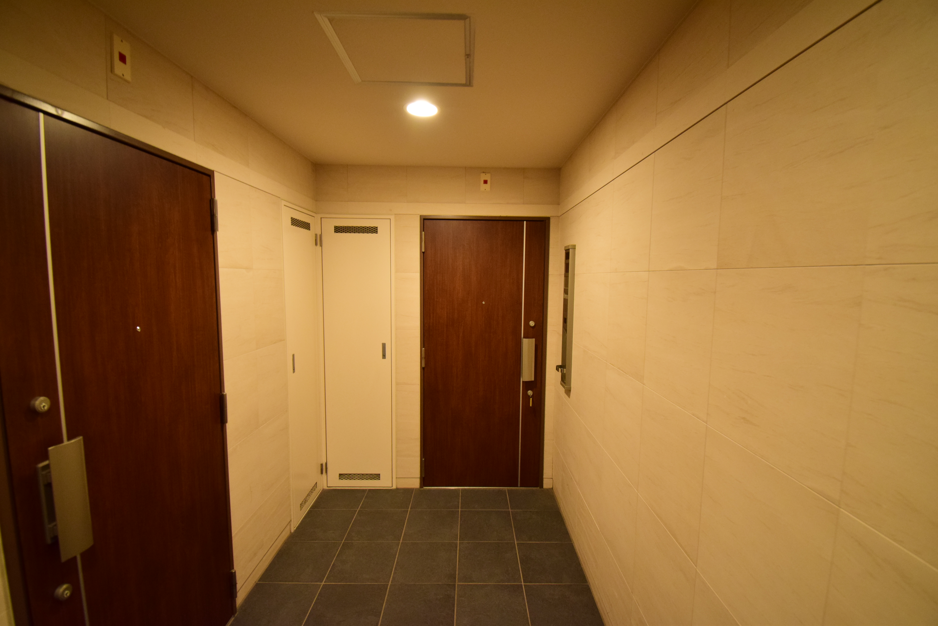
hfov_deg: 100.4
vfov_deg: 77.4
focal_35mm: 15
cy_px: 313
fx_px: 391
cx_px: 469
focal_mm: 10
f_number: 4.8
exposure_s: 1/30
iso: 800
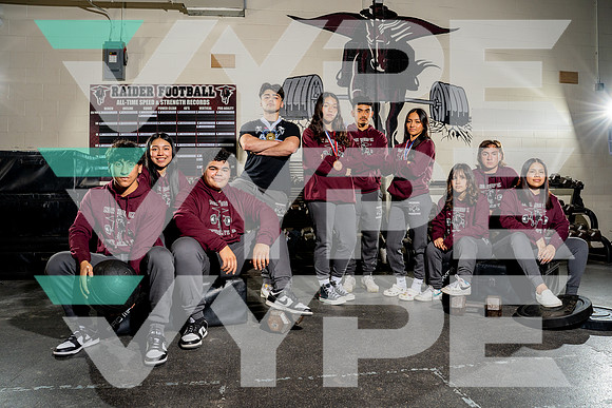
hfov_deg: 71.5
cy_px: 204
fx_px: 425
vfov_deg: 51.3
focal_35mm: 25
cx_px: 306
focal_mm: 25
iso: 400
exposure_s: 1/250
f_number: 8
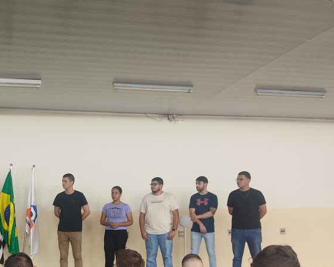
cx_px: 102
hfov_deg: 39.7
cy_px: 199
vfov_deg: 32.2
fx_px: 455
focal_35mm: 46
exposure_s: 1/30
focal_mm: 4.74
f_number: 1.79
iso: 1339
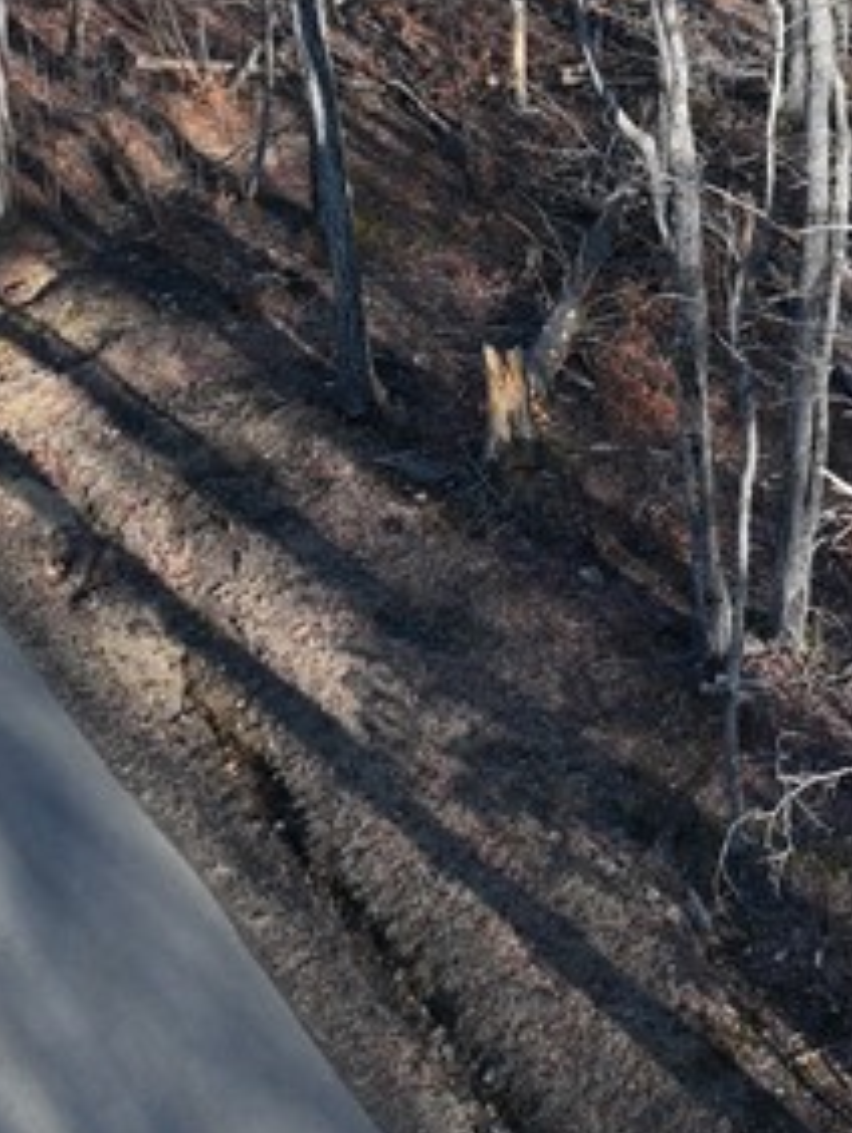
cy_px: -38
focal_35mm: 87
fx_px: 2851
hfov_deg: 16.5
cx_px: 932
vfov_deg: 21.6
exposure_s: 1/1000
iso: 140
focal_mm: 12.29
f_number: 2.8
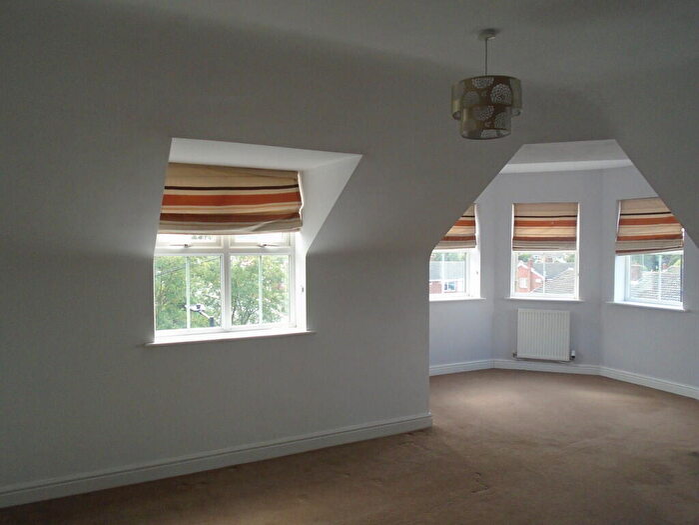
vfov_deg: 53.1
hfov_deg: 67.3
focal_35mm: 26
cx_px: 350
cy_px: 262
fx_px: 525
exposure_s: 1/100
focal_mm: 4.6
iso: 200
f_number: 3.2
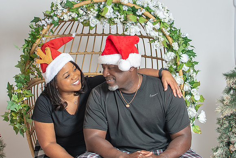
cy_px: 55
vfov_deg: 16.8
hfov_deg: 24.9
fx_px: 533
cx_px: 120
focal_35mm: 81
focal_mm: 35
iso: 100
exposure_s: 1/250
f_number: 3.2
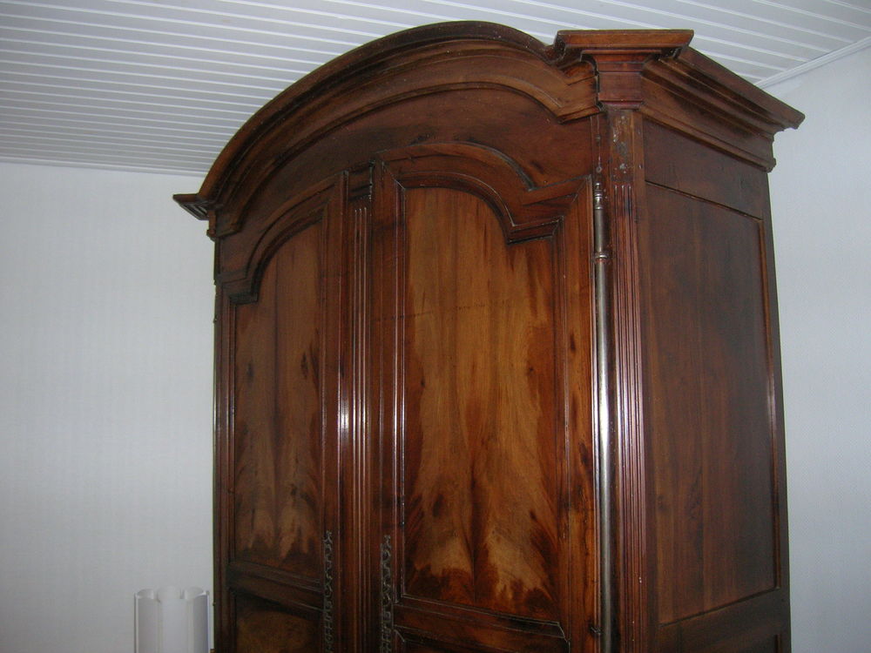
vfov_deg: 41.8
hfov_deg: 54.0
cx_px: 436
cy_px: 326
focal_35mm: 34
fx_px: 856
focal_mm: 5.7
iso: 119
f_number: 2.9
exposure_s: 1/60.1
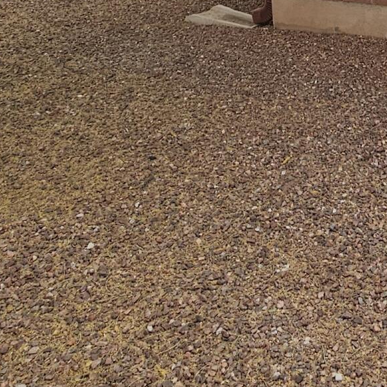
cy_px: -154
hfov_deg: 25.9
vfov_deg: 24.3
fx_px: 746
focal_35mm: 59
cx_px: 466
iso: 50
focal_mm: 2.2
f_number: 2.2
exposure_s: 1/1016
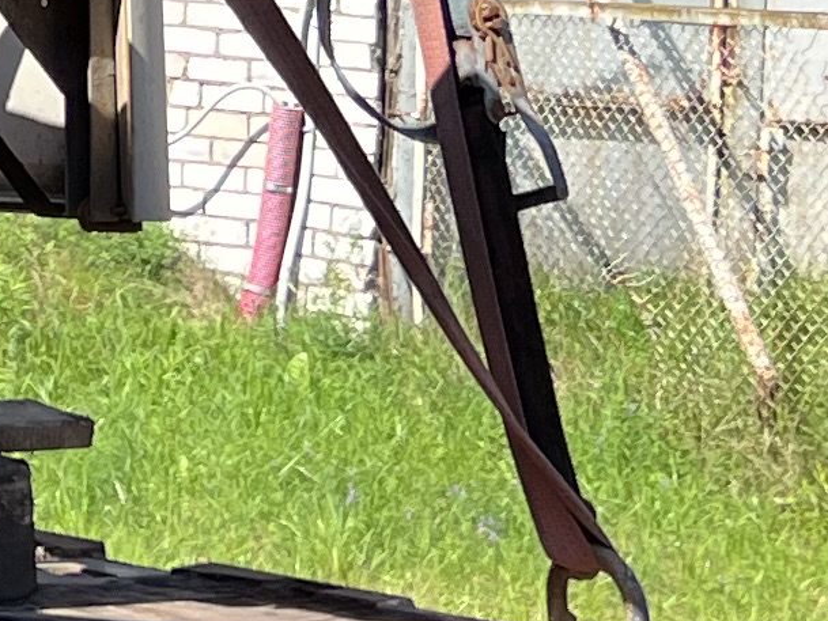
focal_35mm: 172
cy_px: -747
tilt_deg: +12.4
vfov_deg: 8.1
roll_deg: -2.3
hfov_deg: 10.9
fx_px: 4115
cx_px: -521
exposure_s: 1/924
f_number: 1.5
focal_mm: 5.7
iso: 50
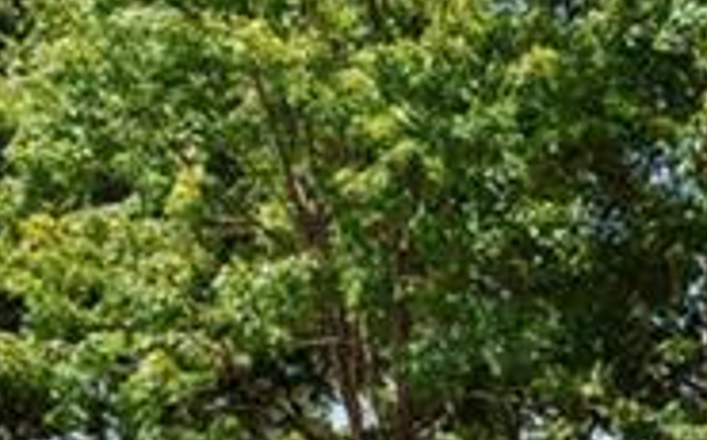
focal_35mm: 99
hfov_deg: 18.8
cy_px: 647
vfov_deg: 12.5
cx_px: 1020
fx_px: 1912
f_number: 9
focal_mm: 17.6
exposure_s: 1/320
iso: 320
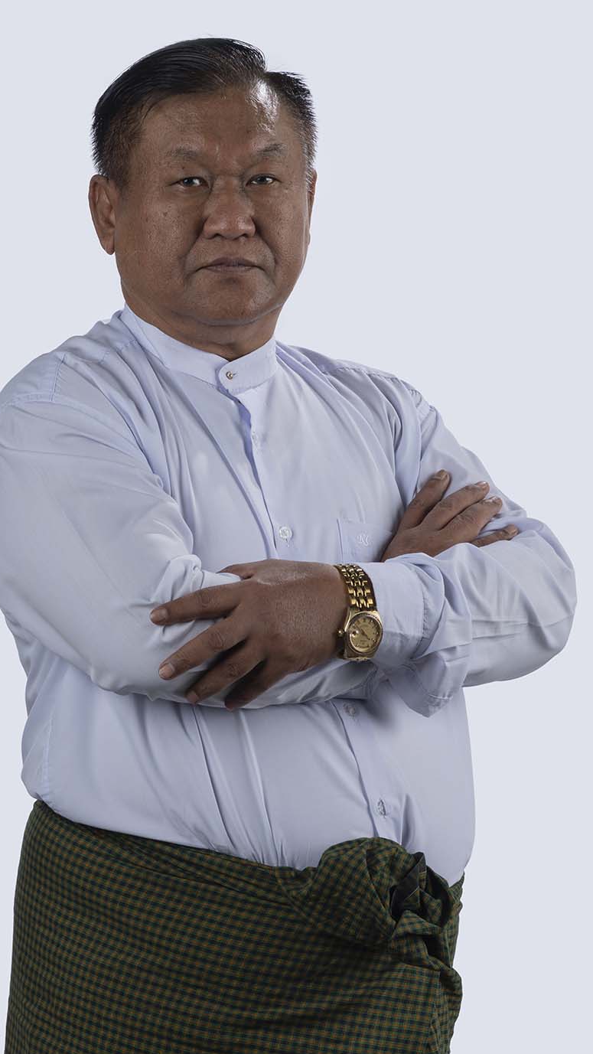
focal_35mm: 115
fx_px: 3213
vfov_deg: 18.6
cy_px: 536
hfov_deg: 10.5
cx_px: 257
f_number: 9
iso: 100
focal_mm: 105
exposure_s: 1/250
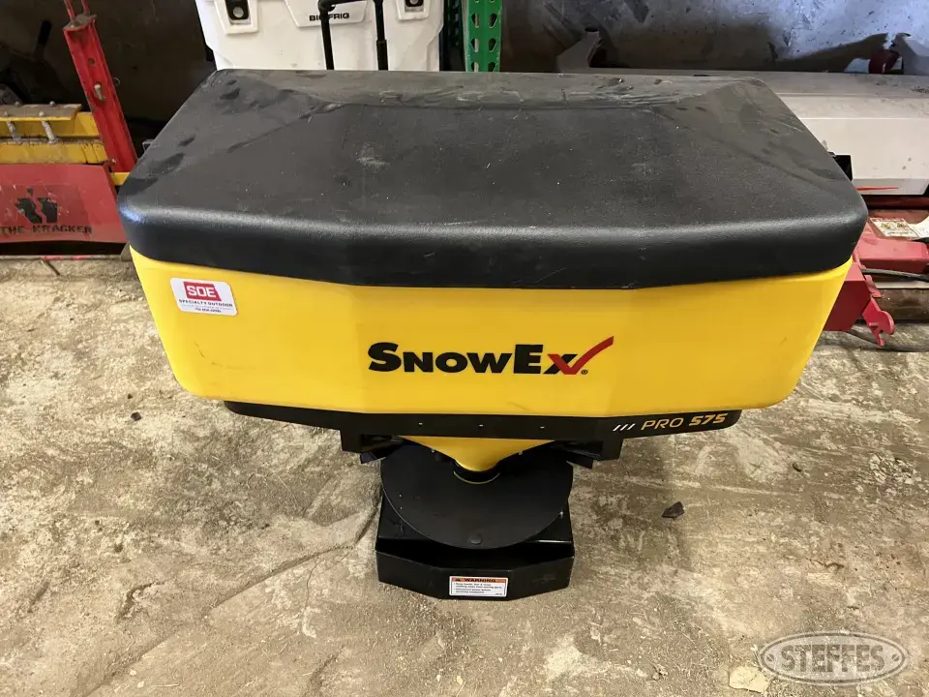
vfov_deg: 53.1
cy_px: 348
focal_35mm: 26
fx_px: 698
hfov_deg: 67.3
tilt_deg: -40.2
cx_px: 464
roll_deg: +3.6
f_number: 1.5
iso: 400
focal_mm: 5.7
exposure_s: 1/40
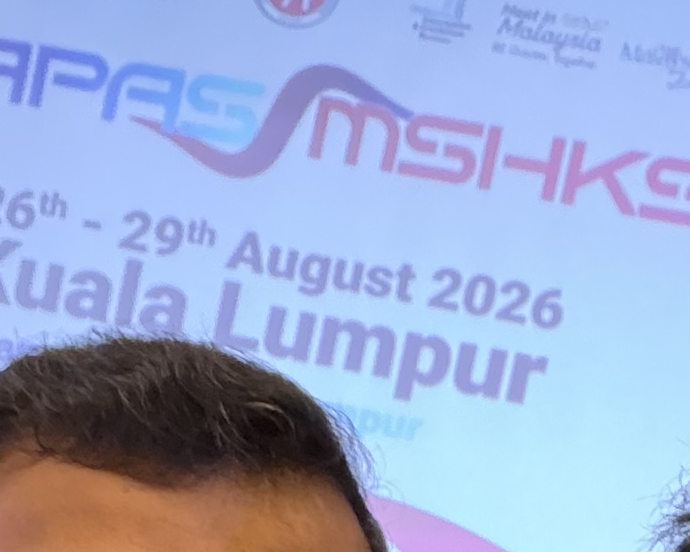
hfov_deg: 19.3
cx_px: 472
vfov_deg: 14.0
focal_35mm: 99
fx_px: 2022
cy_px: 960
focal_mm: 2.71
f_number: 1.9
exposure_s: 1/29
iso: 640
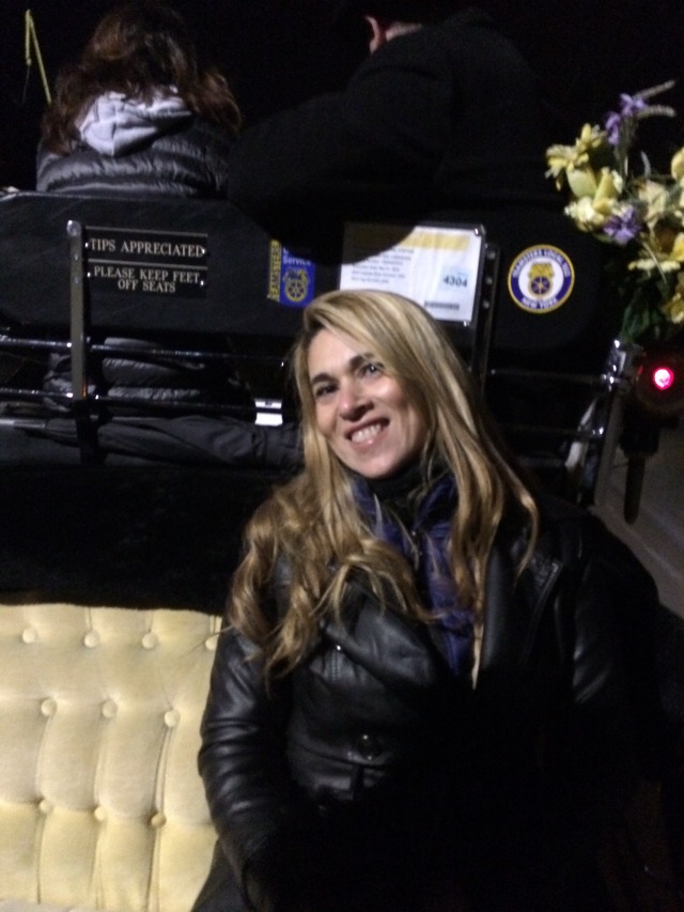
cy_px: 456
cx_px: 342
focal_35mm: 29
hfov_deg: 48.2
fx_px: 764
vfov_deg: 61.7
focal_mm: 4.15
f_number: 2.2
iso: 640
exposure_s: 1/15
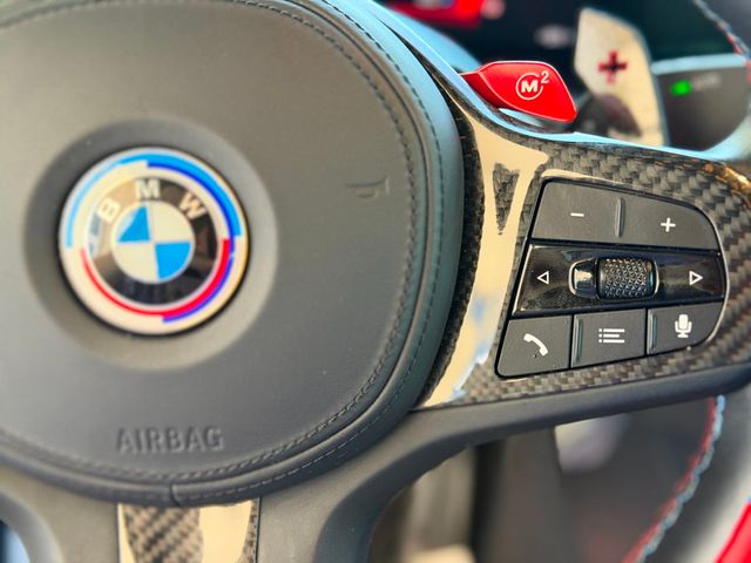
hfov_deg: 39.7
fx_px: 1041
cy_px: 282
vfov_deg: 30.3
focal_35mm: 48
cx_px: 376
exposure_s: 1/43
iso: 250
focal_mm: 6.76
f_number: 1.78
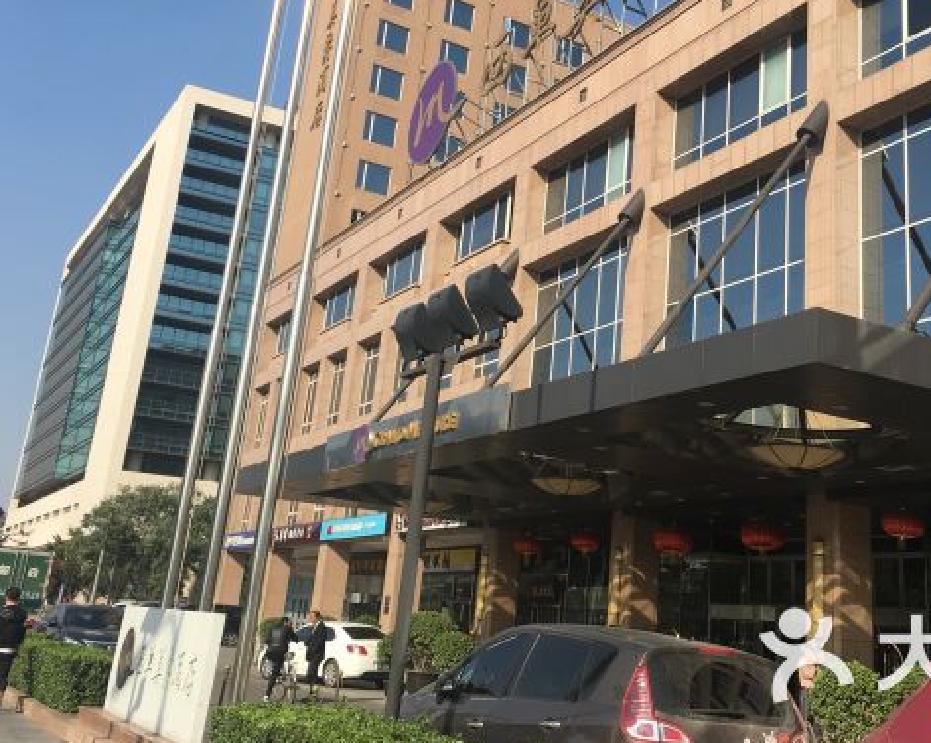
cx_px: 564
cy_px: 239
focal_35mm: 42
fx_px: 1157
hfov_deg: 43.6
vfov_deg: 35.3
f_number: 2.2
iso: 25
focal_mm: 4.15
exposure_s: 1/1261
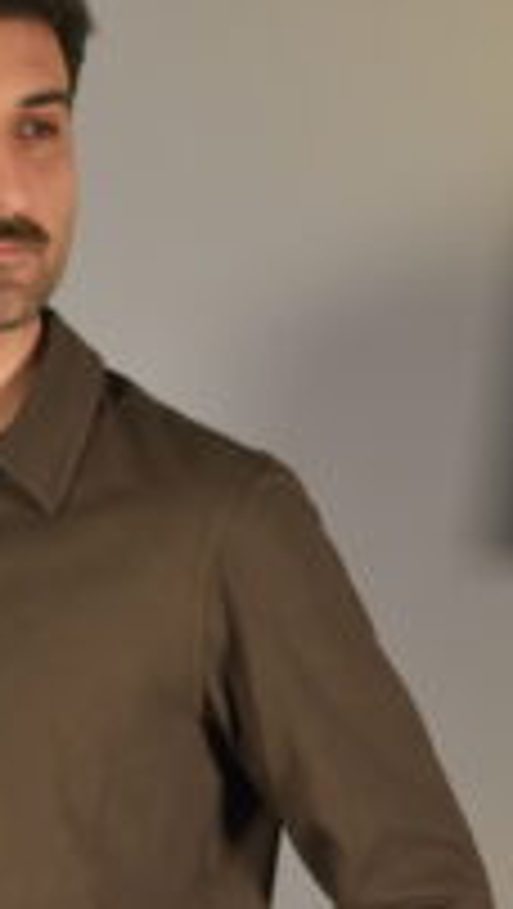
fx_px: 4390
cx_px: -68
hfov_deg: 6.7
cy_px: 788
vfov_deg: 11.8
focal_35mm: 182
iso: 1600
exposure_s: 1/80
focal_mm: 52
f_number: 5
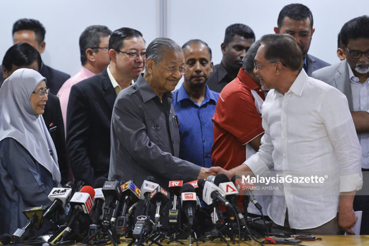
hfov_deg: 13.7
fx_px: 1537
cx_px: 184
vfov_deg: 9.1
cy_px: 123
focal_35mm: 150
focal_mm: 150
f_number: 2.8
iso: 1600
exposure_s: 1/125
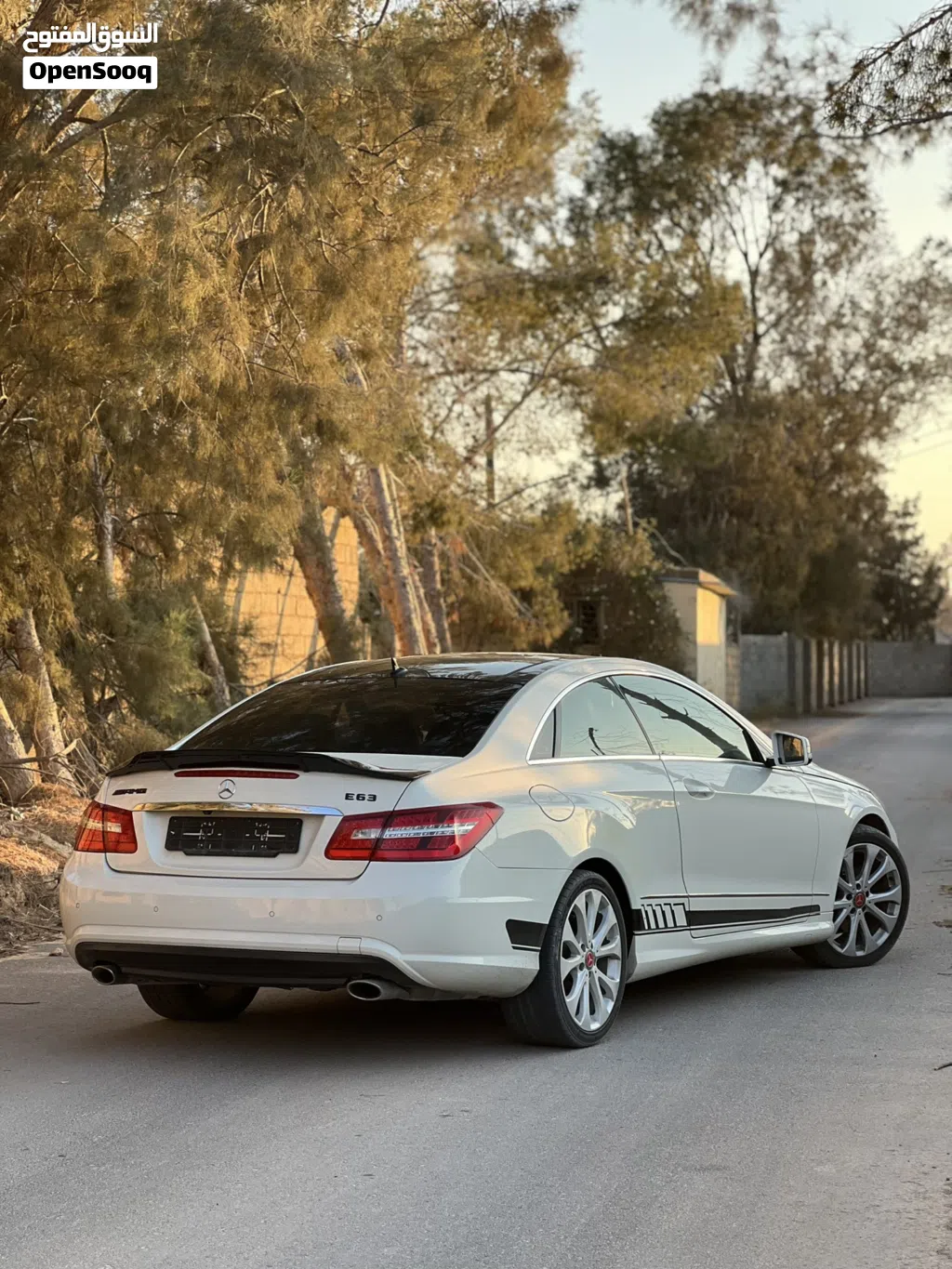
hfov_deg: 19.1
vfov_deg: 25.3
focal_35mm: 77
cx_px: 476
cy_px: 634
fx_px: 2823
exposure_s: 1/121
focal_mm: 9
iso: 40
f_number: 2.8
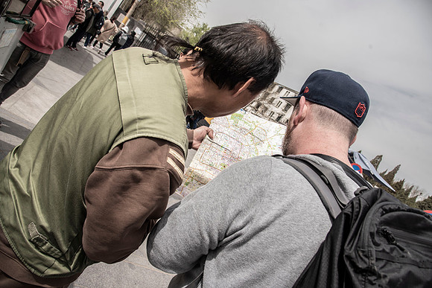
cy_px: 144
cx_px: 216
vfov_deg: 53.2
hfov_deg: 73.7
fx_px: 288
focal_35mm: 24
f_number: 7.1
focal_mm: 24
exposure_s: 1/400
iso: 100
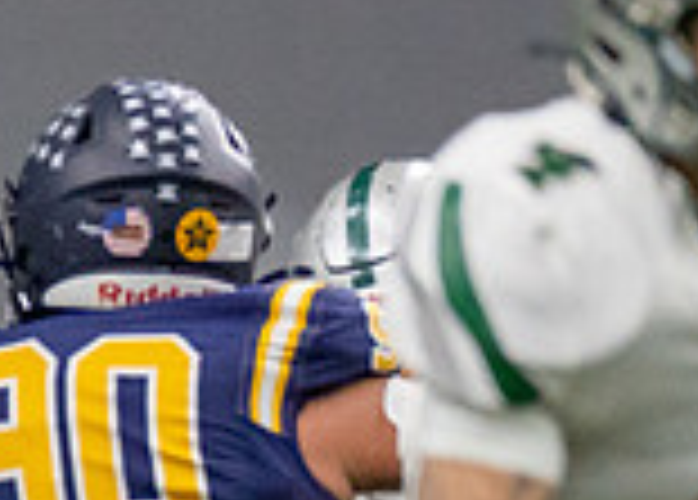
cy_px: 918
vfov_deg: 1.0
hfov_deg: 1.4
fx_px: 28849
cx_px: -476
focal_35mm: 1454
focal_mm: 200
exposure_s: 1/1250
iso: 1600
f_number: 2.8
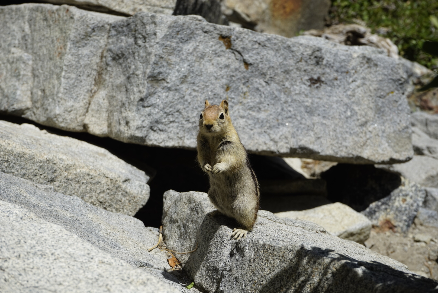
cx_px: 219
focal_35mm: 70
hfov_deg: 28.8
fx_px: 852
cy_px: 146
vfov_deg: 19.5
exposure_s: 1/200
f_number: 11
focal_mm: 70
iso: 100
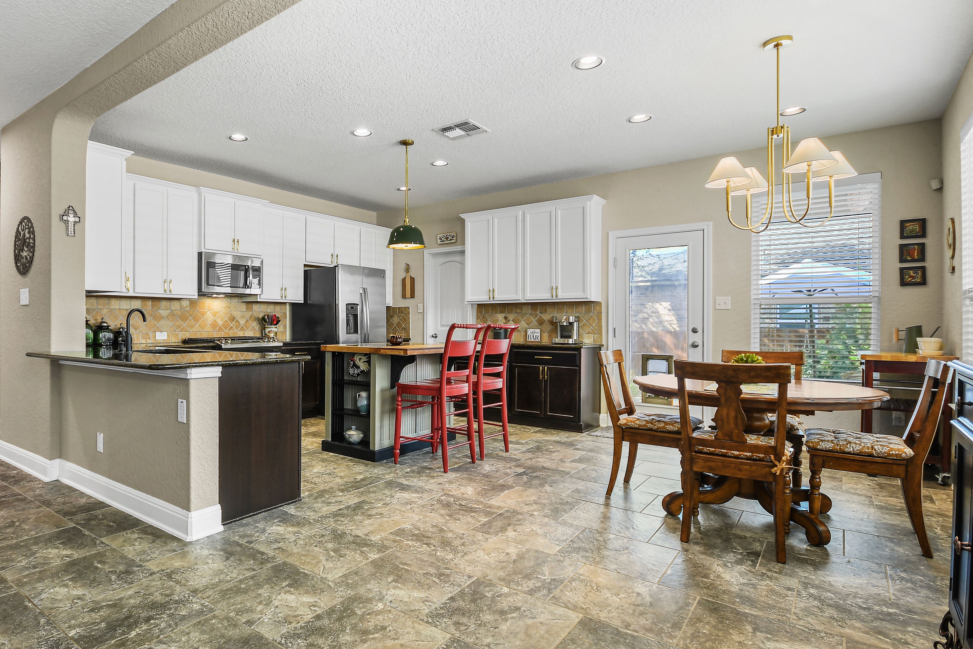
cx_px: 360
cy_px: 316
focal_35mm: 19
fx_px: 514
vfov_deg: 64.6
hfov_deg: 85.1
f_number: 5.6
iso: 125
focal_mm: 10
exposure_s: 1/3
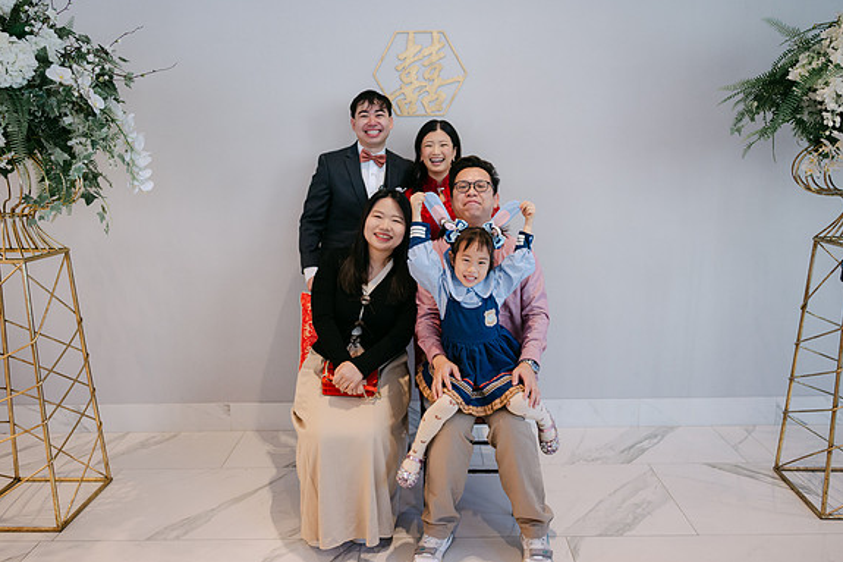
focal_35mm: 29
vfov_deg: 44.9
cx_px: 427
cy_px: 280
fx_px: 679
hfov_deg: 63.7
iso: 800
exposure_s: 1/125
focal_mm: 28
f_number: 4
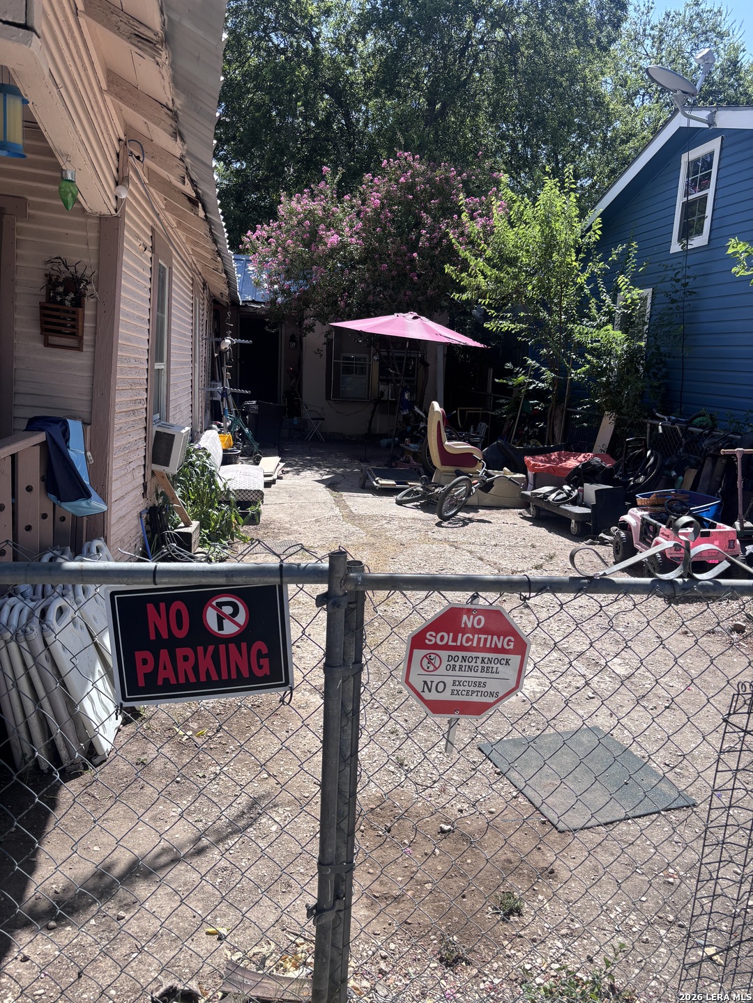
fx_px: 754
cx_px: 376
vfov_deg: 67.3
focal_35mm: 26
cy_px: 502
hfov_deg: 53.1
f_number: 1.6
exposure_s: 1/1751
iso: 50
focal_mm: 5.96
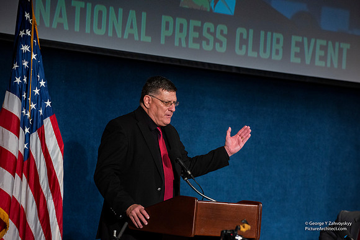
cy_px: 125
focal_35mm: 177
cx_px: 187
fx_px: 1768
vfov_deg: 7.8
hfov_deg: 11.6
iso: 1600
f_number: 5
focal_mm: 170
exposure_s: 1/200
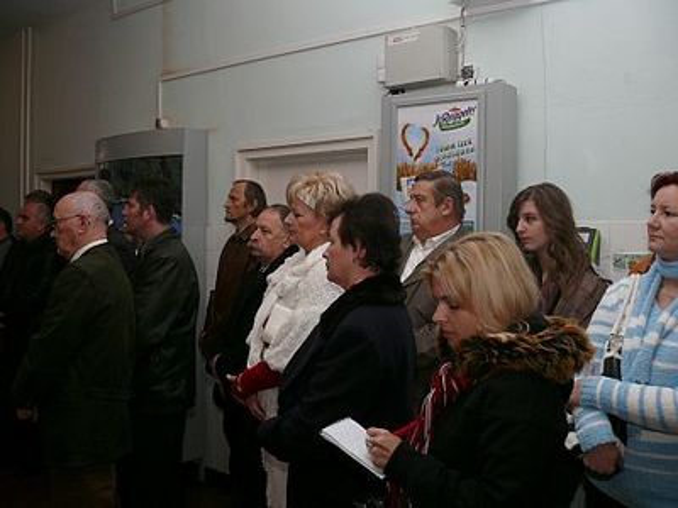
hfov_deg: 52.6
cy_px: 254
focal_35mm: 35
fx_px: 686
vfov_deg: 40.7
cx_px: 339
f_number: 2.8
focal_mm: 7.4
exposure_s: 1/30
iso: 100
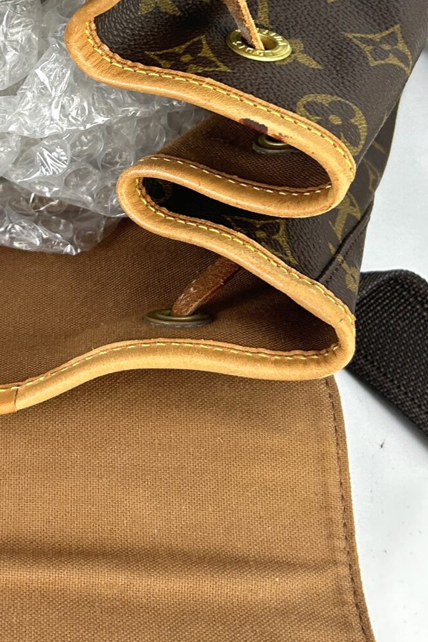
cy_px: 87
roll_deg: -3.3
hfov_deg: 19.1
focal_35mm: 70
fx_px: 1249
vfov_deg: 28.0
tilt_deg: -35.1
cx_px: 39
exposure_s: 1/100
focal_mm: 5.7
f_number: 1.5
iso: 64
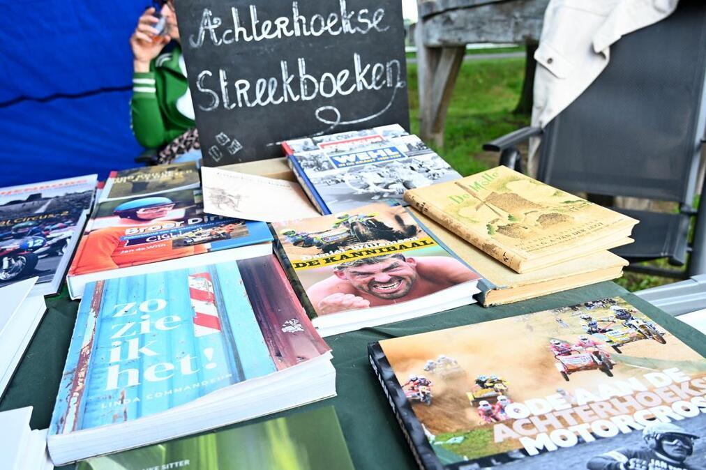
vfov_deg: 43.6
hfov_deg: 61.9
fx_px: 588
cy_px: 235
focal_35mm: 30
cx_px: 353
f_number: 4.5
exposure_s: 1/100
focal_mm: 20.5
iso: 100
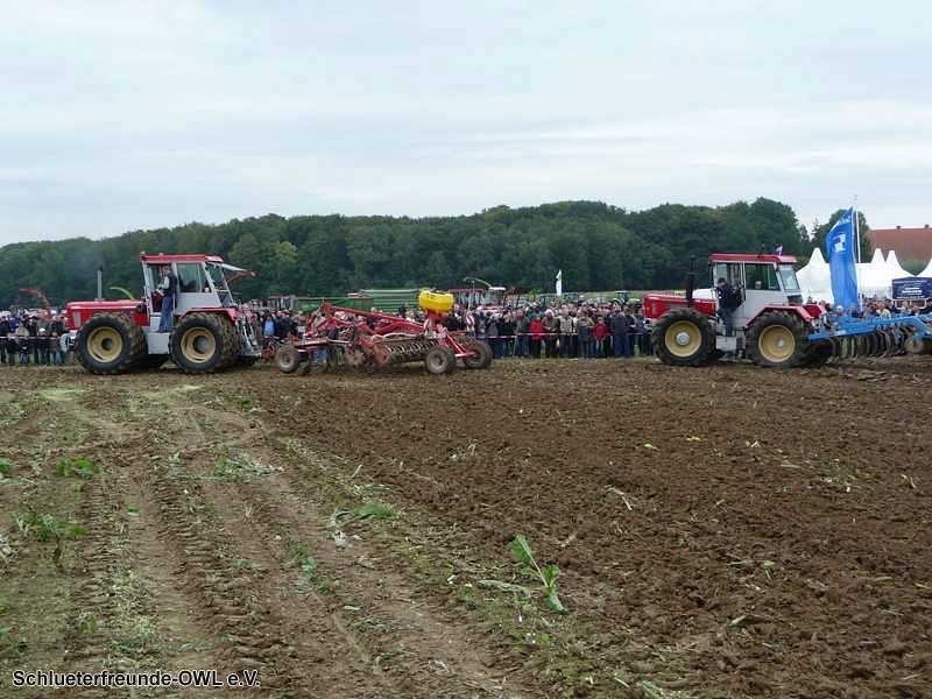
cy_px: 350
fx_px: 1292
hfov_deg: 39.7
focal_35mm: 48
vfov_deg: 30.3
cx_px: 466
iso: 100
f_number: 4.2
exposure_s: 1/200
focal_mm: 8
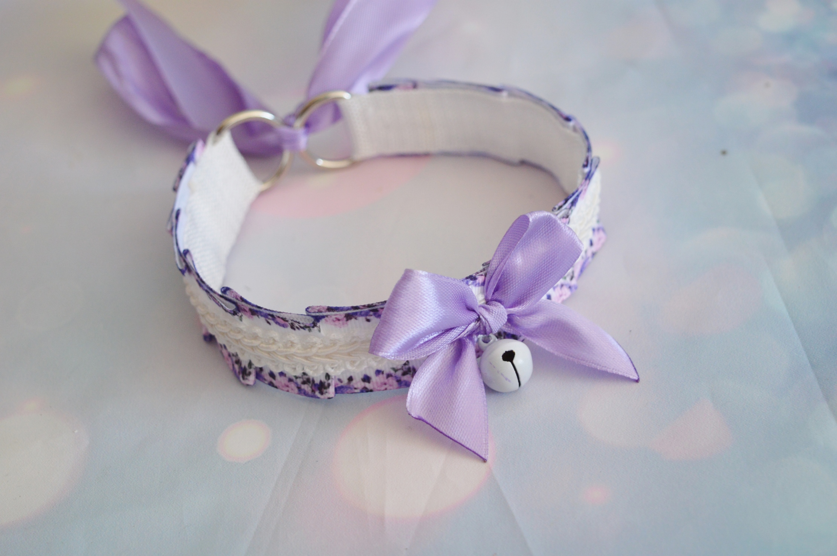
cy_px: 278
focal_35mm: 68
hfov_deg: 29.9
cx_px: 418
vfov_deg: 20.1
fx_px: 1568
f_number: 5
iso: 720
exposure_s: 1/80
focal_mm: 45
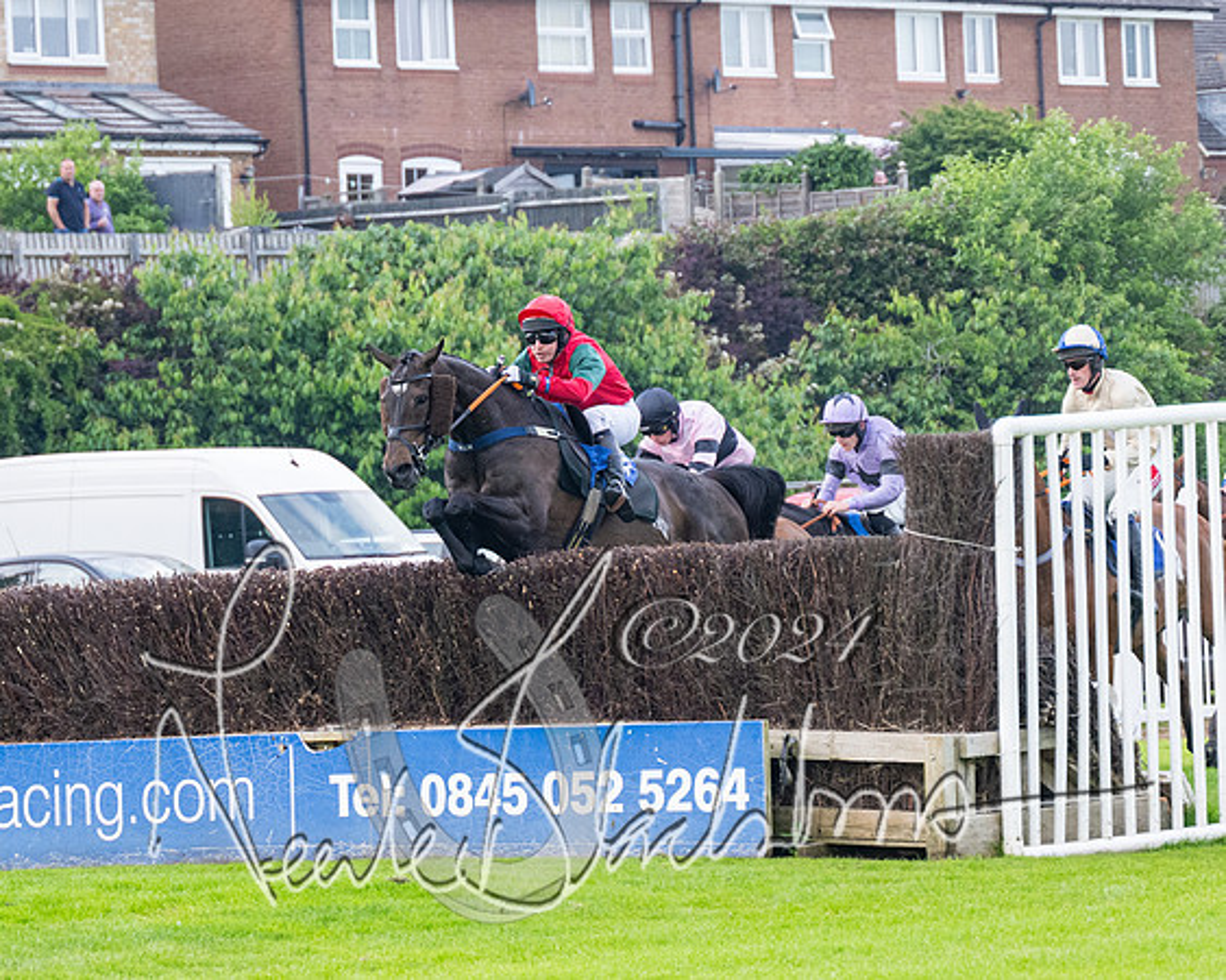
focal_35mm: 211
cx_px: 673
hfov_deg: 9.2
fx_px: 7652
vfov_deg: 7.3
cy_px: 495
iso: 800
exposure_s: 1/1000
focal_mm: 98
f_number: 4
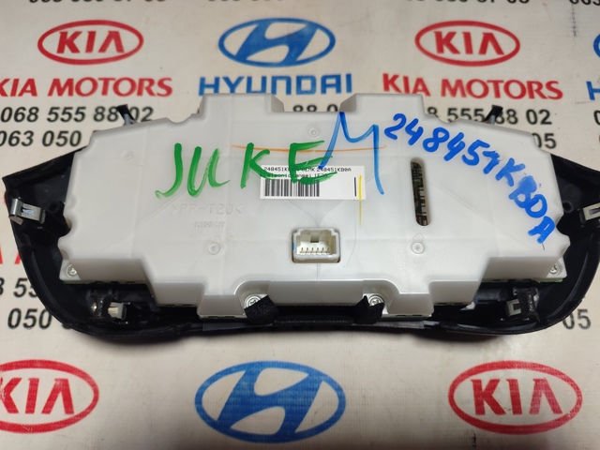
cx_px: 300
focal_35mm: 25
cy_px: 225
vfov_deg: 54.9
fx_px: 433
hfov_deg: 69.4
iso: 646
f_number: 1.89
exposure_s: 1/50
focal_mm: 5.95
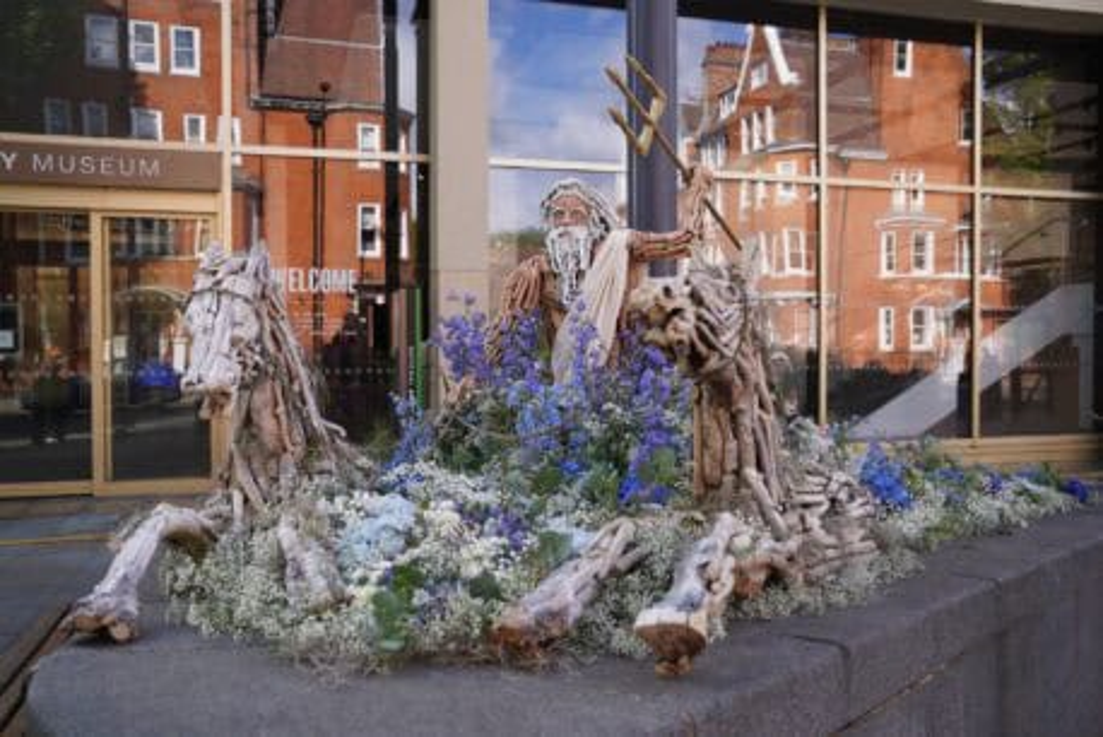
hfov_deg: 61.9
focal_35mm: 30
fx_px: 920
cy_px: 368
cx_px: 552
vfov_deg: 43.7
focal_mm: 30
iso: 100
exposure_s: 1/160
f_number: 4.5
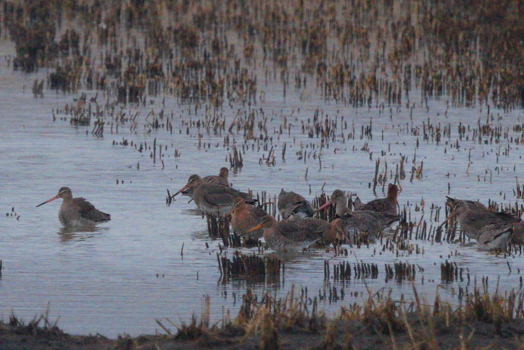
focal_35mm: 600
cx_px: 262
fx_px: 8740
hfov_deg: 3.4
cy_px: 175
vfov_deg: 2.3
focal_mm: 600
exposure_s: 1/640
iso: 2000
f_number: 6.3
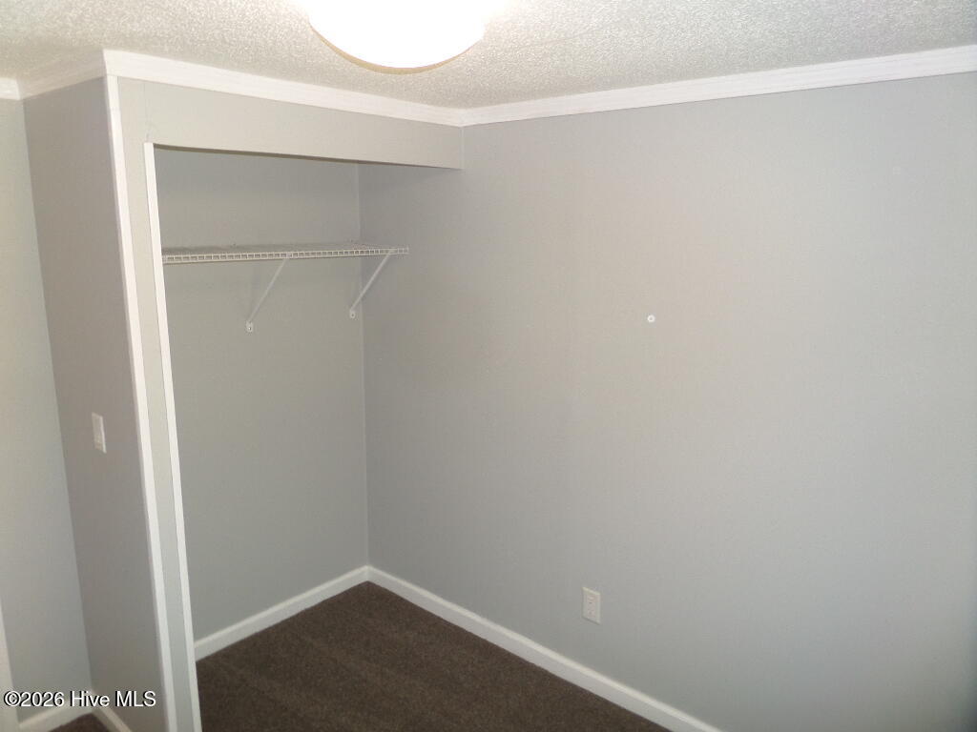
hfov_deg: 71.6
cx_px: 488
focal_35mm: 24
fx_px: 677
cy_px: 366
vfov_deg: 56.8
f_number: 3.2
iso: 120
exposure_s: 1/30
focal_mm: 4
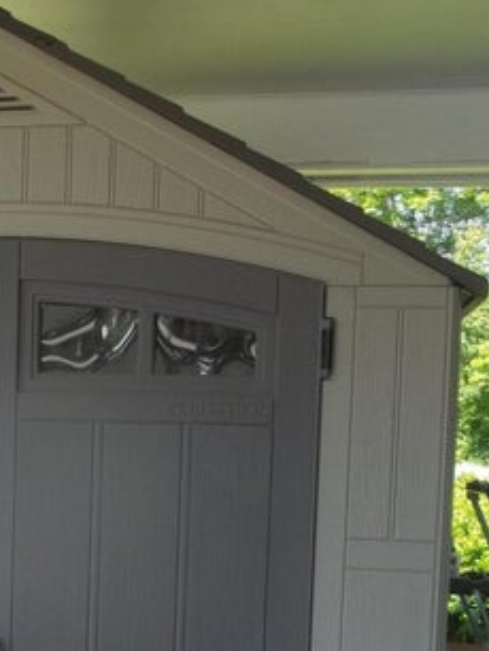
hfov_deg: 20.7
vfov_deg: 27.2
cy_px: 583
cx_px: 2
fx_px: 1298
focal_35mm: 69
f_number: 3.3
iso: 64
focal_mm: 5.9
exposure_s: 1/125
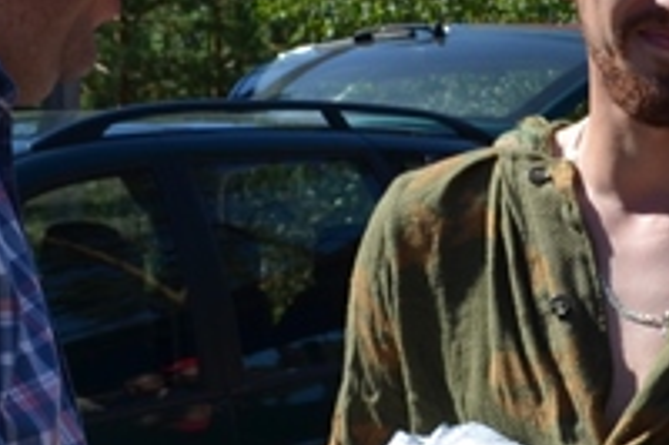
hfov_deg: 15.3
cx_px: 539
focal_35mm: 133
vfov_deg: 10.3
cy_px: 212
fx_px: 2469
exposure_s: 1/250
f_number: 8
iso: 125
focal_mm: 18
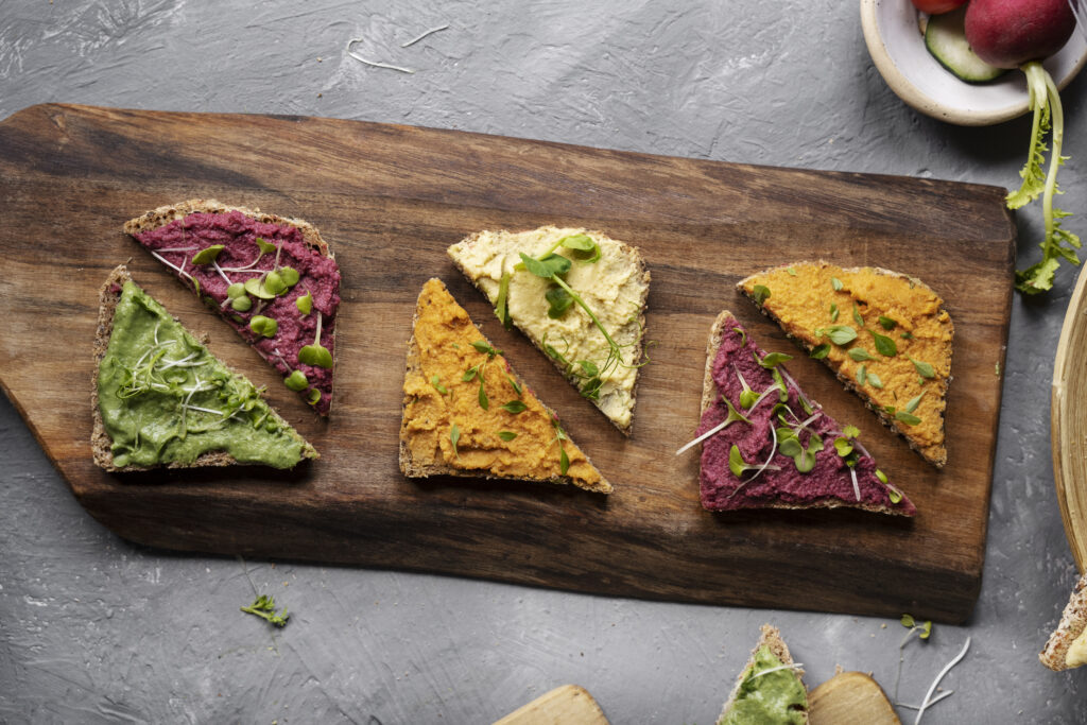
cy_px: 362
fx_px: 1661
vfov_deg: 24.6
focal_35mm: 55
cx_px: 544
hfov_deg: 36.2
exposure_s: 1/125
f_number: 7.1
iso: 1000
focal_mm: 55
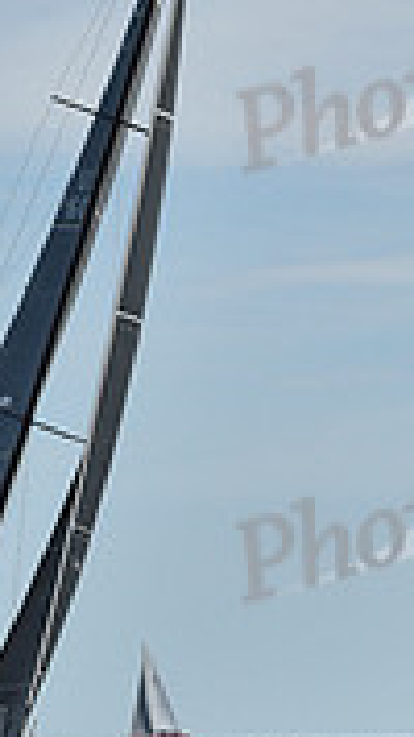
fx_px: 7736
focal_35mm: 396
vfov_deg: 5.5
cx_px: 23
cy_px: 340
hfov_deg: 3.1
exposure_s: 1/1000
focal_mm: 116
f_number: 11
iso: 320
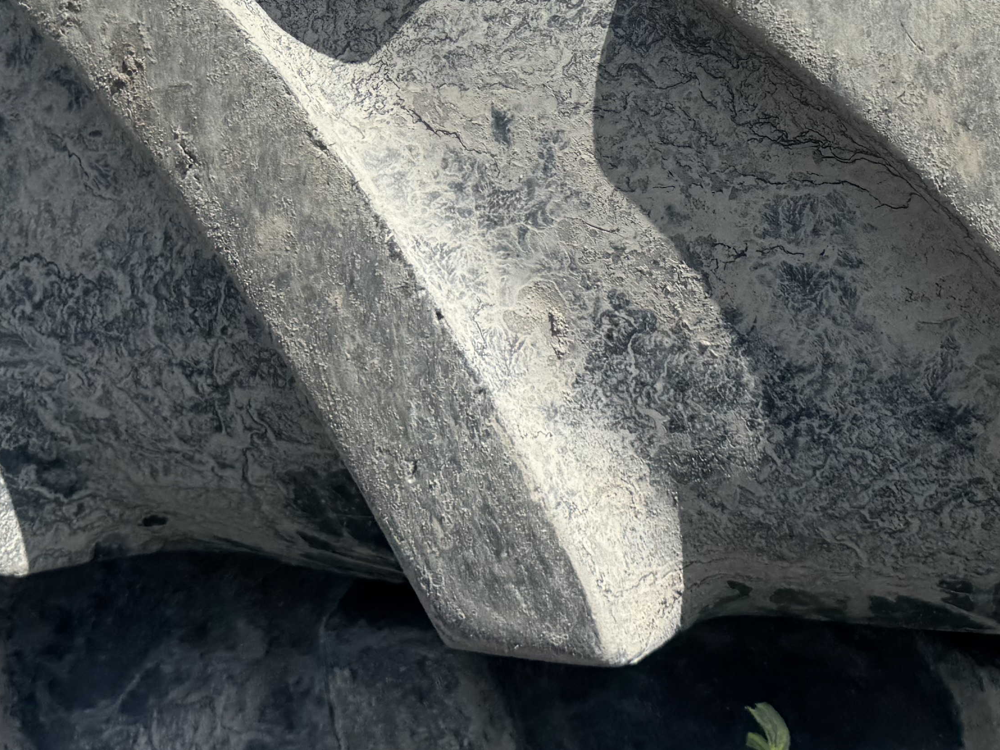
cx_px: 447
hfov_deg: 31.2
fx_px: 1791
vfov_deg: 21.9
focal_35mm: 62
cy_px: -150
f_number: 1.78
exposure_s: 1/4608
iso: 80
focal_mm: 6.76
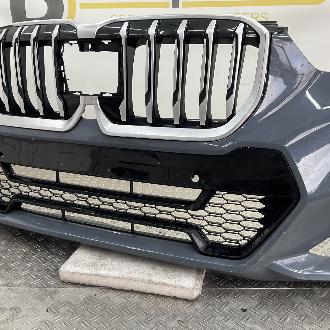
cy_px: 165
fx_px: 377
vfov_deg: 47.2
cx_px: 160
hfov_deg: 47.2
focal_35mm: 35
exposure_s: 1/120
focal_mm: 3
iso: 32
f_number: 1.8
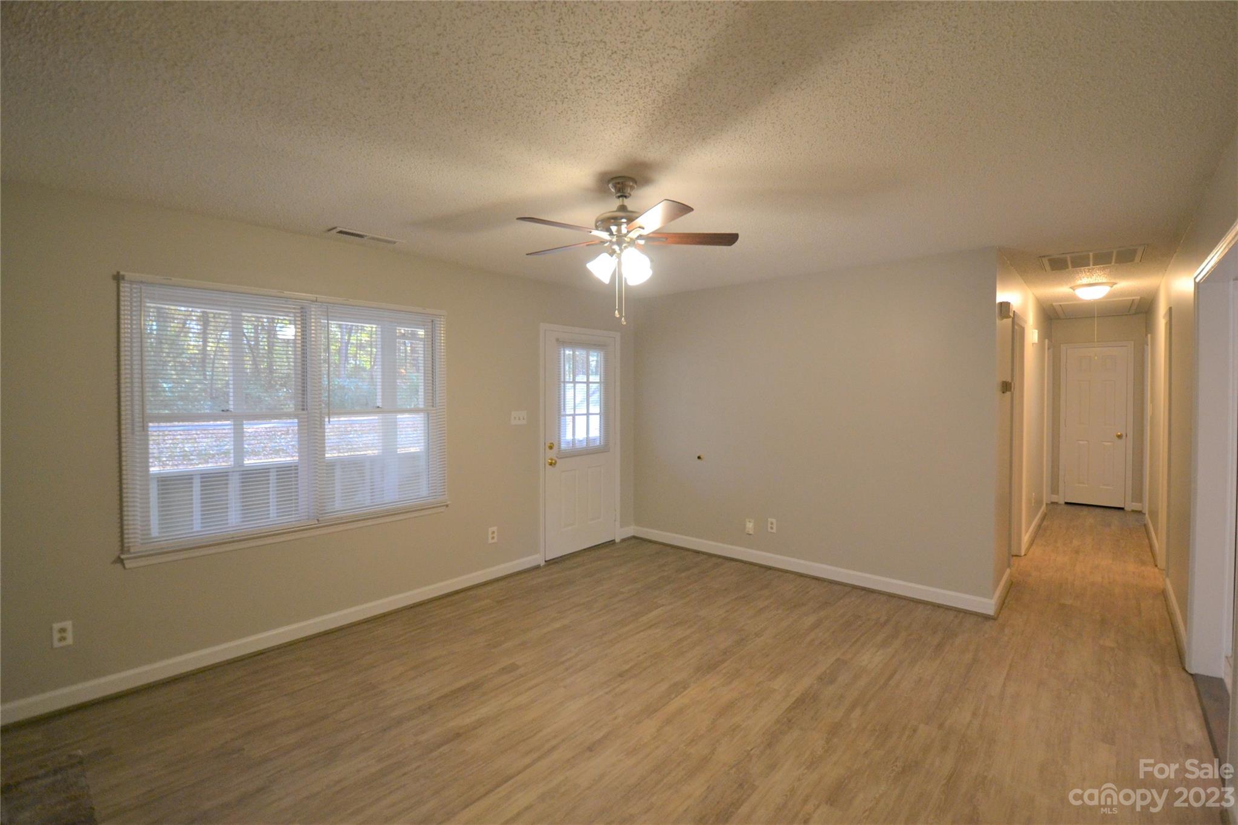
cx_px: 619
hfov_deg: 100.4
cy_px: 412
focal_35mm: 15
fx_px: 516
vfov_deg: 77.3
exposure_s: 1/60
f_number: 3.5
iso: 1100
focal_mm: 10
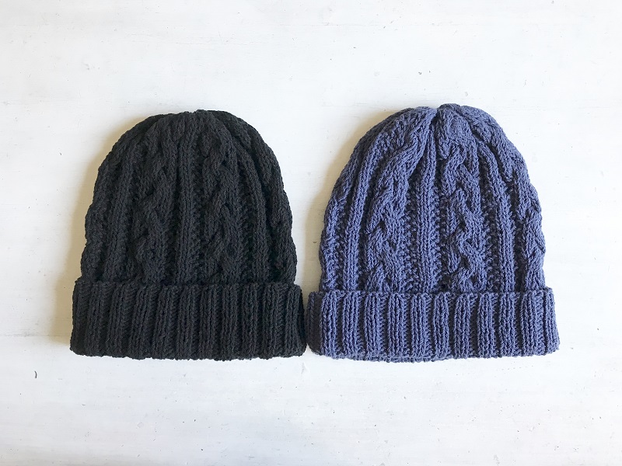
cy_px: 233
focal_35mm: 28
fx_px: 503
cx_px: 311
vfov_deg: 49.7
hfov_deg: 63.4
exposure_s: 1/17
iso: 40
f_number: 1.8
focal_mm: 3.99
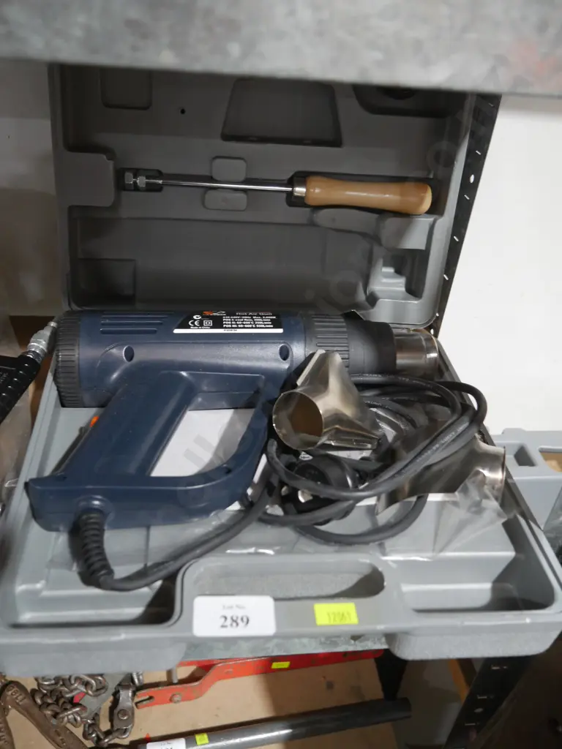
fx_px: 649
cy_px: 374
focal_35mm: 30
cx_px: 281
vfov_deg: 60.0
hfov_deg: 46.8
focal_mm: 15
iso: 1600
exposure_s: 1/60
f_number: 3.6
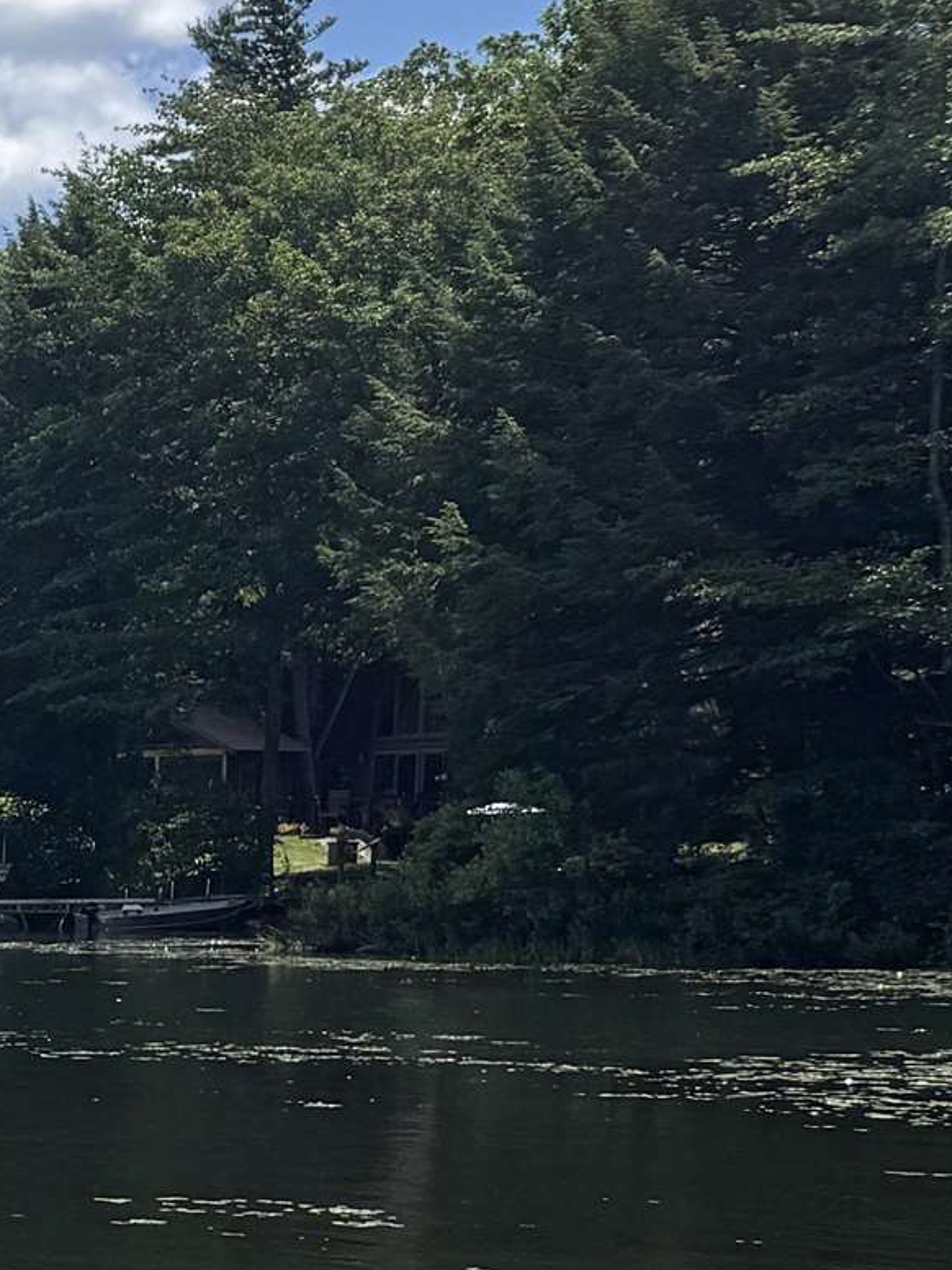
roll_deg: -0.2
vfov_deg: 20.1
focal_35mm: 95
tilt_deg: -7.3
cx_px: -1528
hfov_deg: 11.8
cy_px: 1237
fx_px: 3484
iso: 80
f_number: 1.78
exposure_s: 1/6410
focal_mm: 6.76
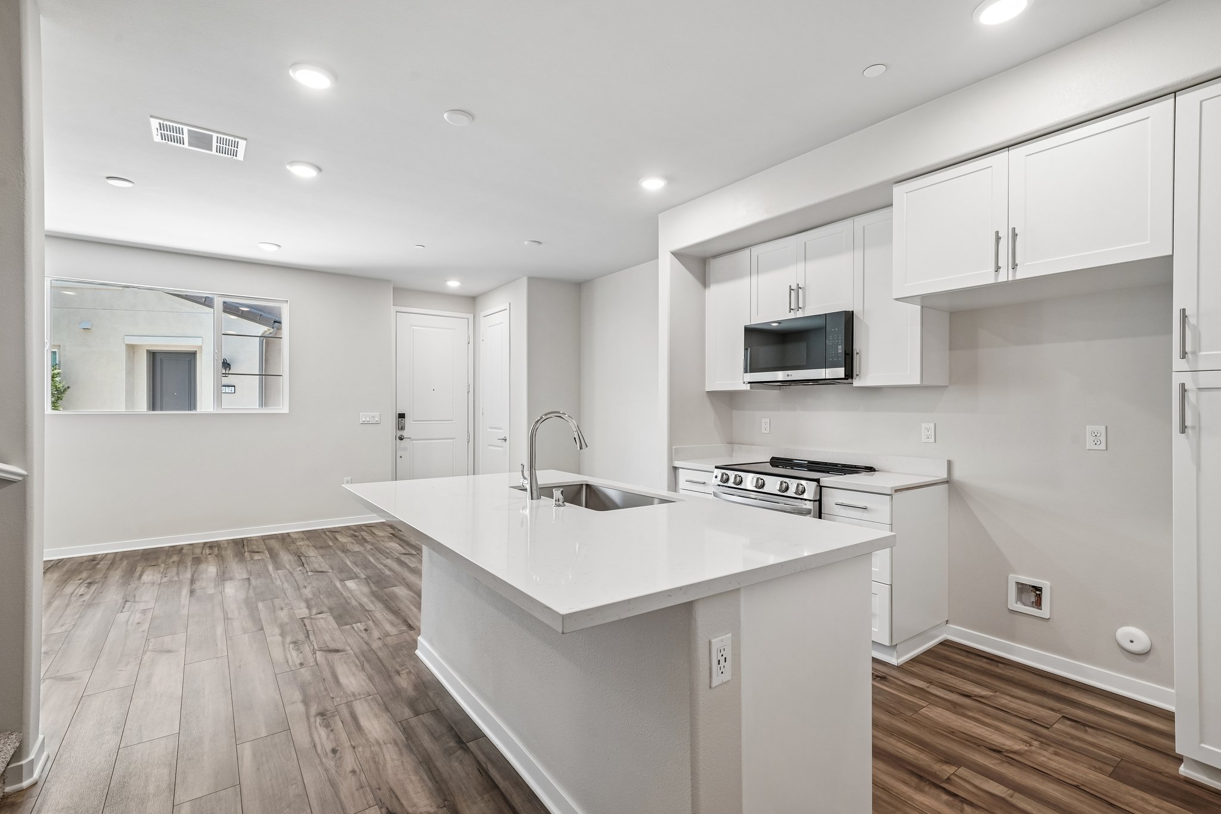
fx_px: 543
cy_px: 407
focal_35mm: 16
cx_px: 610
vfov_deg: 73.7
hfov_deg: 96.7
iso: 400
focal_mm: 16
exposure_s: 1/13
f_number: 9
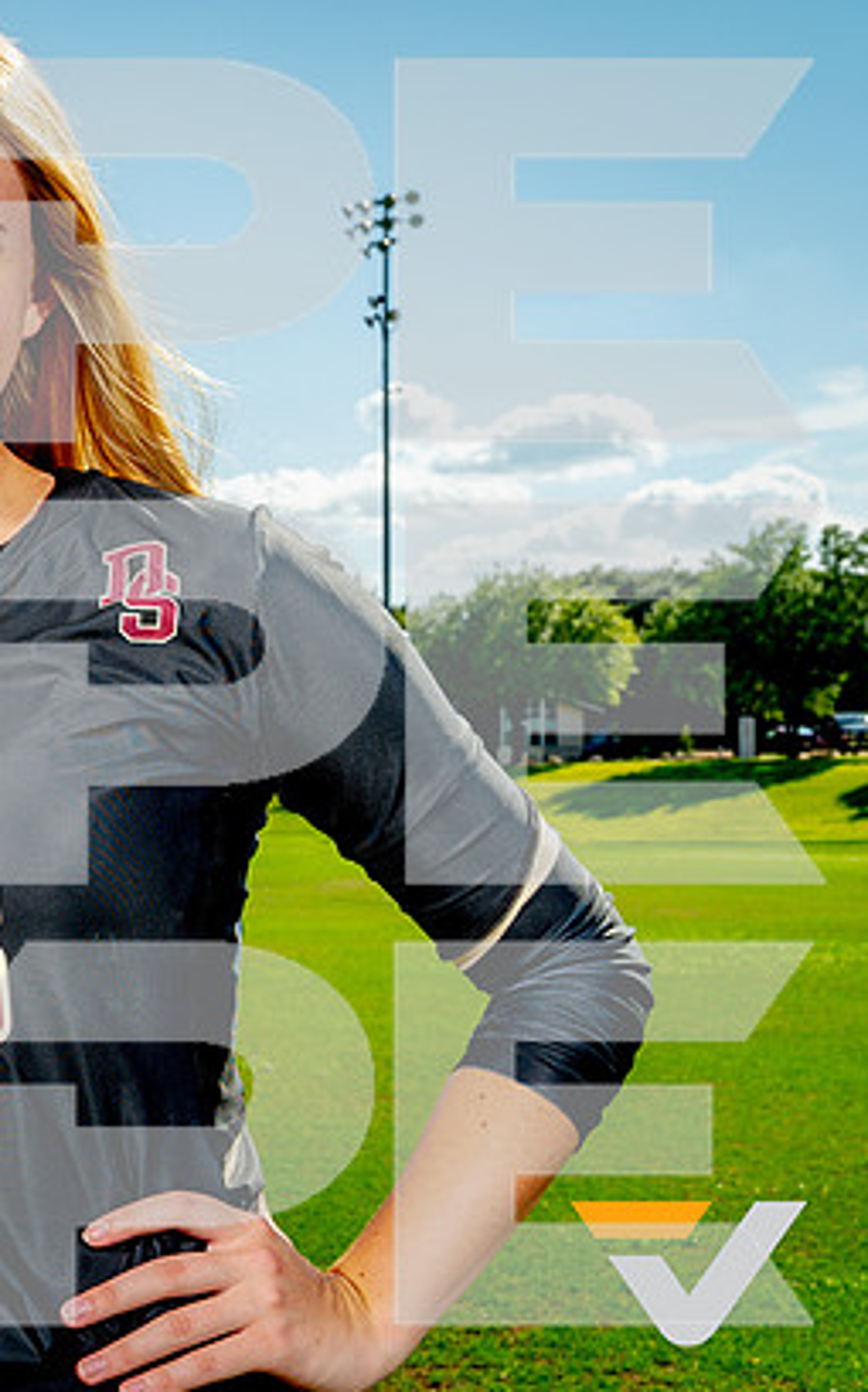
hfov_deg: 18.2
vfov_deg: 30.2
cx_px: -149
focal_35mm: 68
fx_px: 2578
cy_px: 680
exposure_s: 1/125
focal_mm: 43
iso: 100
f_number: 11
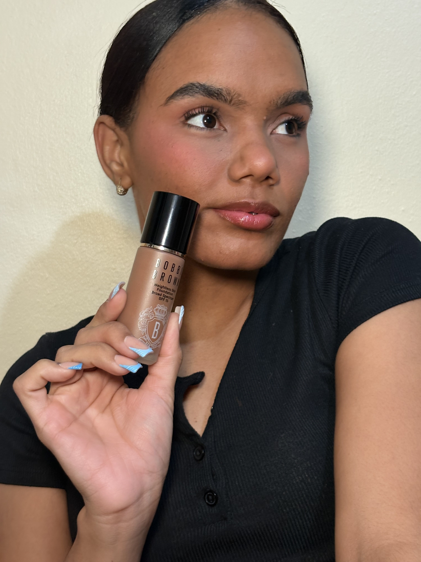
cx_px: 210
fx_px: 843
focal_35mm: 52
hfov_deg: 28.0
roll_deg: -2.3
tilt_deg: -3.7
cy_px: 281
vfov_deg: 36.8
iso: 200
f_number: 1.6
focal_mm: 5.96
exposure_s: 1/40
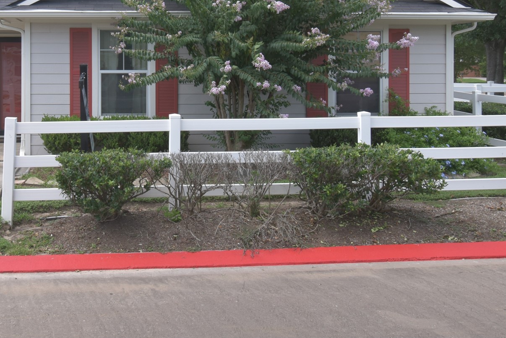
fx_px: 759
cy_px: 76
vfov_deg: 24.7
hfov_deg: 36.3
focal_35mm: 54
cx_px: 153
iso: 250
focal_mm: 20
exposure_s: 1/125
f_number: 9
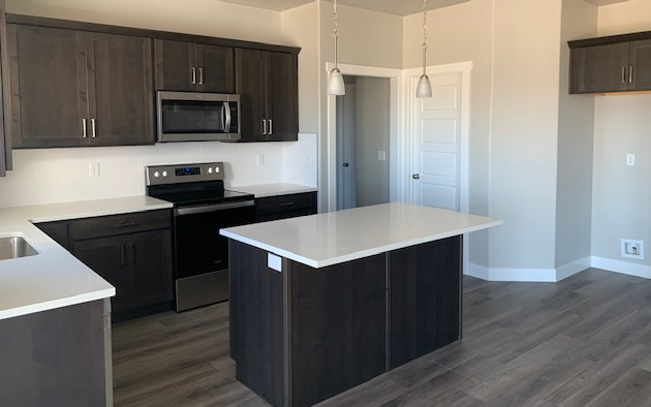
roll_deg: -0.1
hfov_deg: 66.5
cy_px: 169
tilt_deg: -3.7
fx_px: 497
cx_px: 328
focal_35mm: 28
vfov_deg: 44.4
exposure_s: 1/87
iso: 100
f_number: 1.8
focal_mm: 4.25
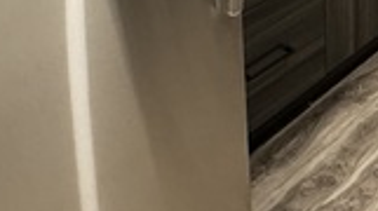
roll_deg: -0.3
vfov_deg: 13.4
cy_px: -218
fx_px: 761
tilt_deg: -11.3
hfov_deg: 26.1
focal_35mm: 76
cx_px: 397
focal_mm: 2.22
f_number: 2.2
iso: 500
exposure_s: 1/60
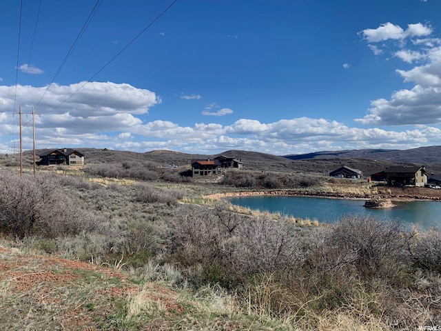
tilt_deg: +0.0
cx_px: 220
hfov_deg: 67.3
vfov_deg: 53.1
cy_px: 166
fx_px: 331
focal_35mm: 26
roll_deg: +1.2
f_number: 1.8
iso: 25
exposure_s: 1/2611
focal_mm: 4.25
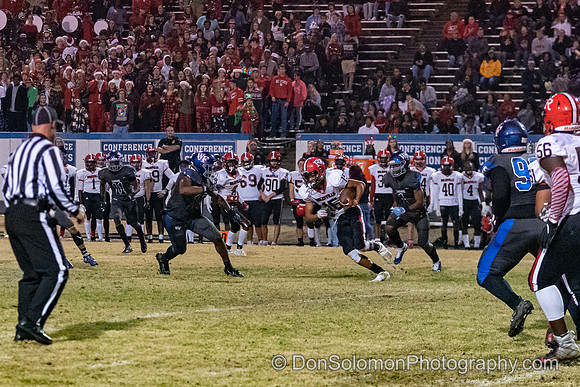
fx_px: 2936
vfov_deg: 7.5
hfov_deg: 11.3
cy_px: 166
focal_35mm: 182
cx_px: 246
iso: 8000
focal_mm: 85
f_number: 2.8
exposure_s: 1/800
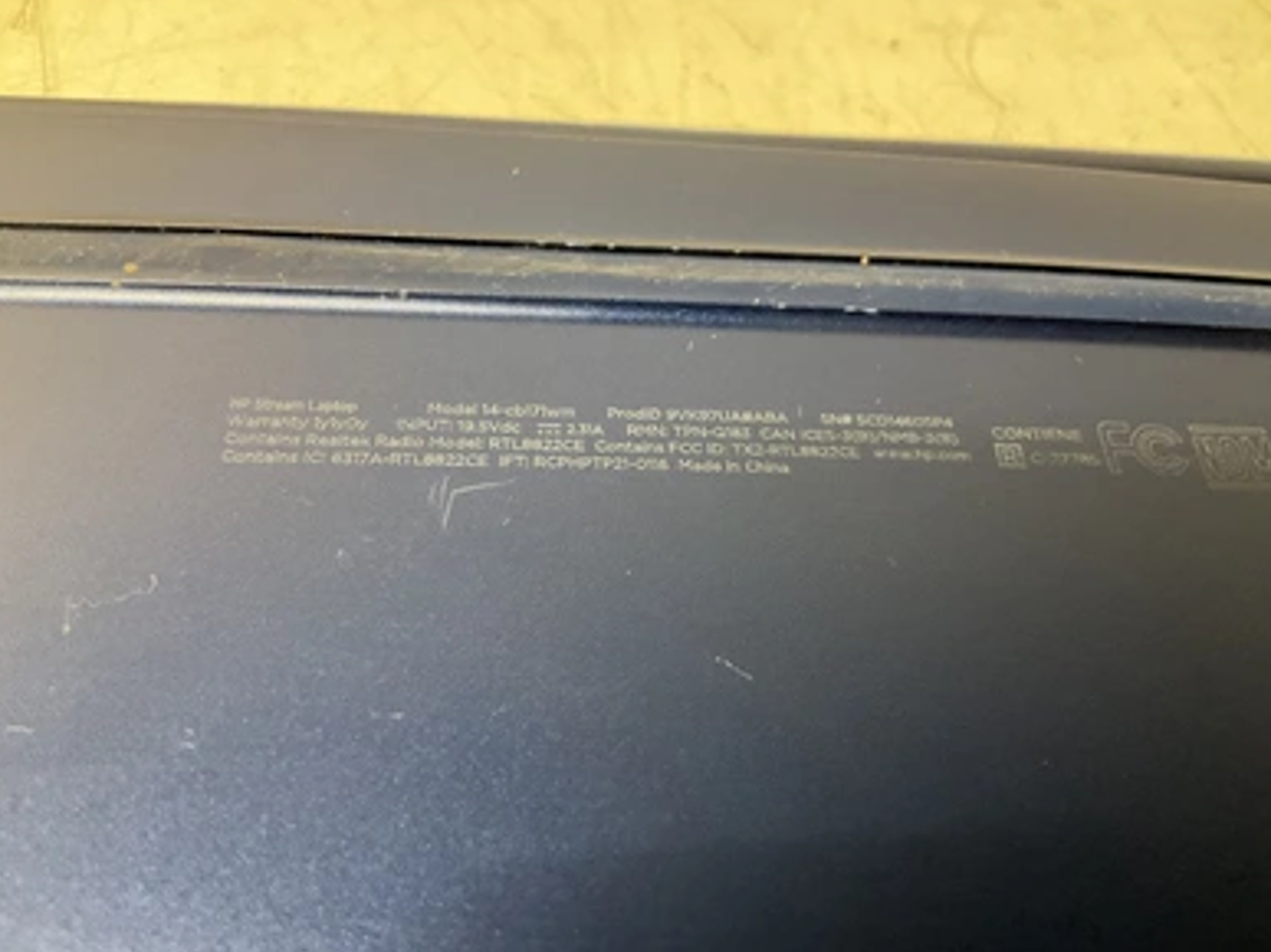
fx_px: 1101
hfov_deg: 60.0
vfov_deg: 46.8
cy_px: 476
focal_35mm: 30
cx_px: 637
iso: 250
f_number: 1.8
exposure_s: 1/60
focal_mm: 3
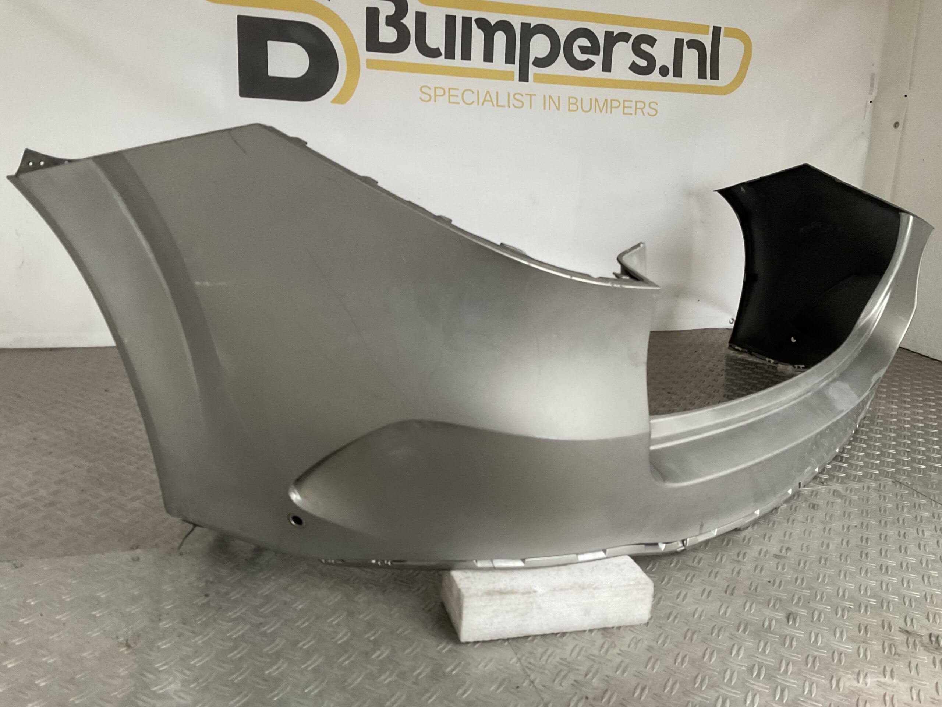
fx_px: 789
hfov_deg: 61.7
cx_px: 471
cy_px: 354
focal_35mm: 29
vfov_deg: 48.2
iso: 125
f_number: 1.8
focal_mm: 3
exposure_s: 1/60
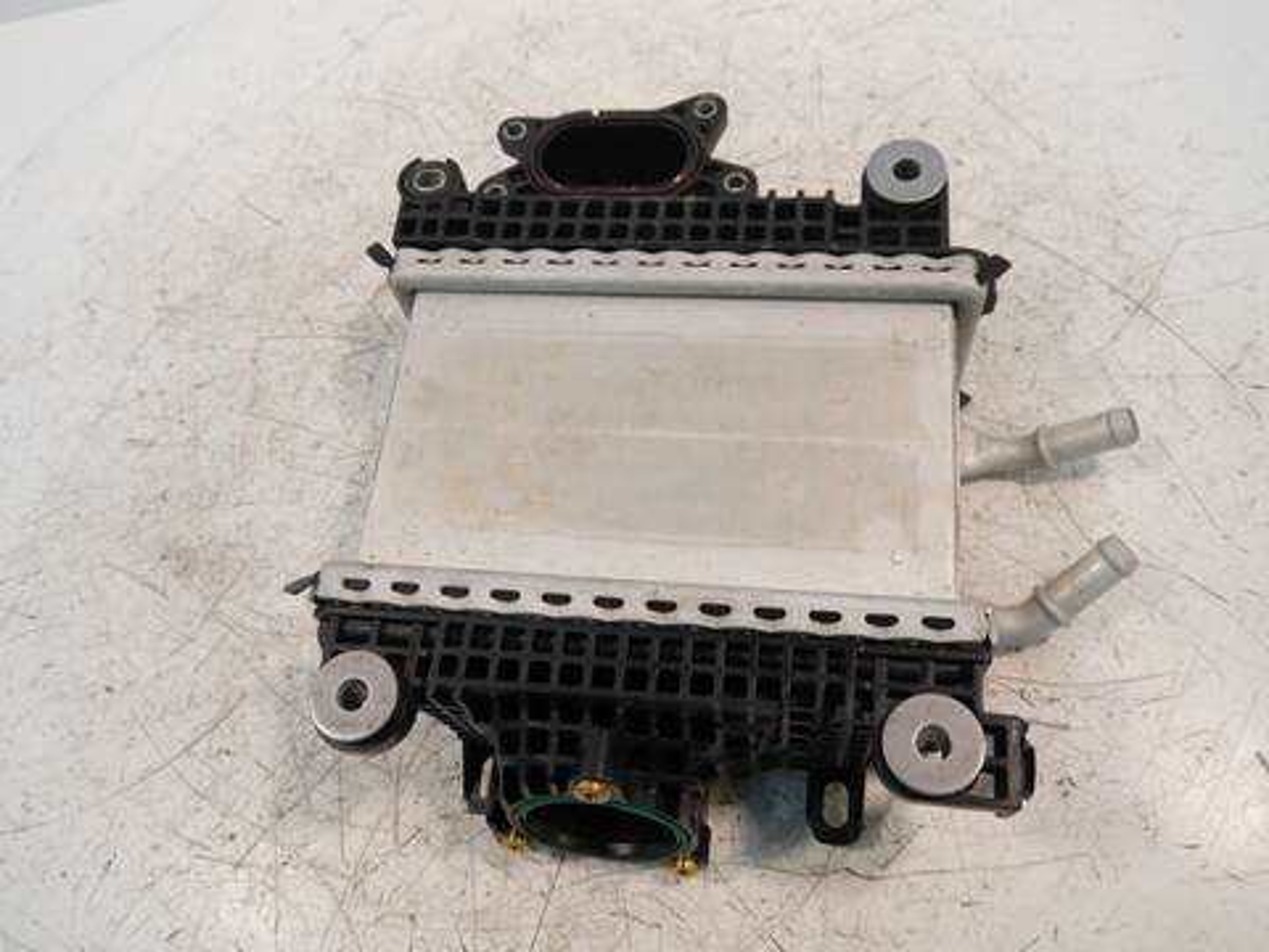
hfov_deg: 63.4
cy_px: 476
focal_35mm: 28
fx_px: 1026
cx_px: 634
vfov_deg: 49.7
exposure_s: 1/125
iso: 800
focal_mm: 14
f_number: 3.5
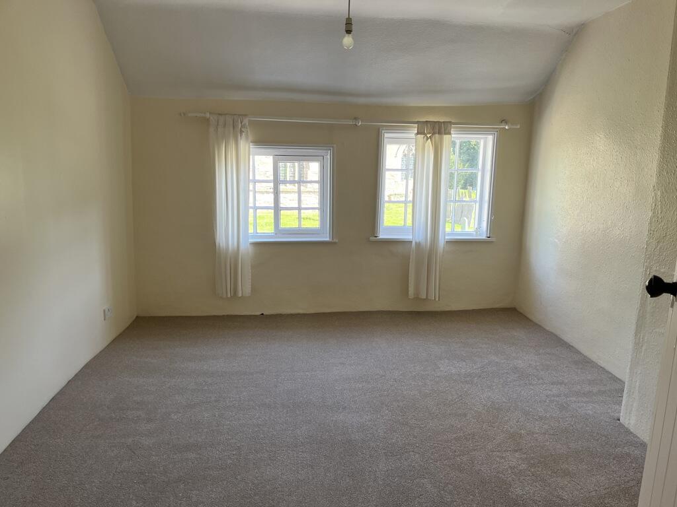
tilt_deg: -10.3
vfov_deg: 53.1
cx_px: 338
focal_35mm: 26
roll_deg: -0.6
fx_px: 508
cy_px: 254
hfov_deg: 67.3
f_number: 1.6
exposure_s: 1/122
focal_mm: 5.1
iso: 80
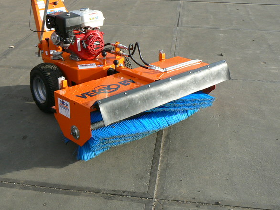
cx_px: 107
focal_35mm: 49
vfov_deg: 29.6
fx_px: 396
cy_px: 88
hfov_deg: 38.7
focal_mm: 6
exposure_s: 1/800
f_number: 3.6
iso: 100
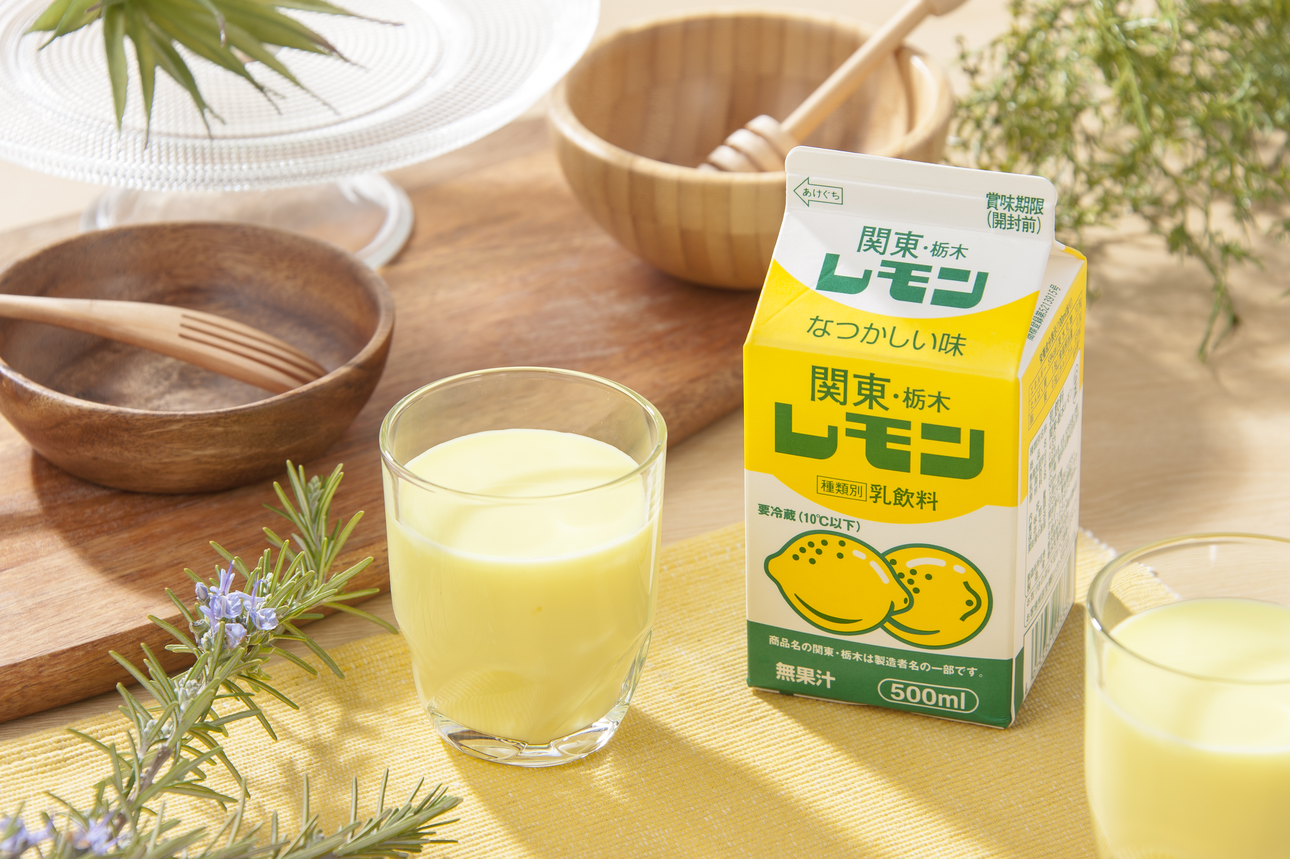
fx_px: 5192
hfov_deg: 14.2
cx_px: 645
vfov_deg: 9.5
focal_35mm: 145
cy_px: 430
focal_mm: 145
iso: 200
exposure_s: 1/160
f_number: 8
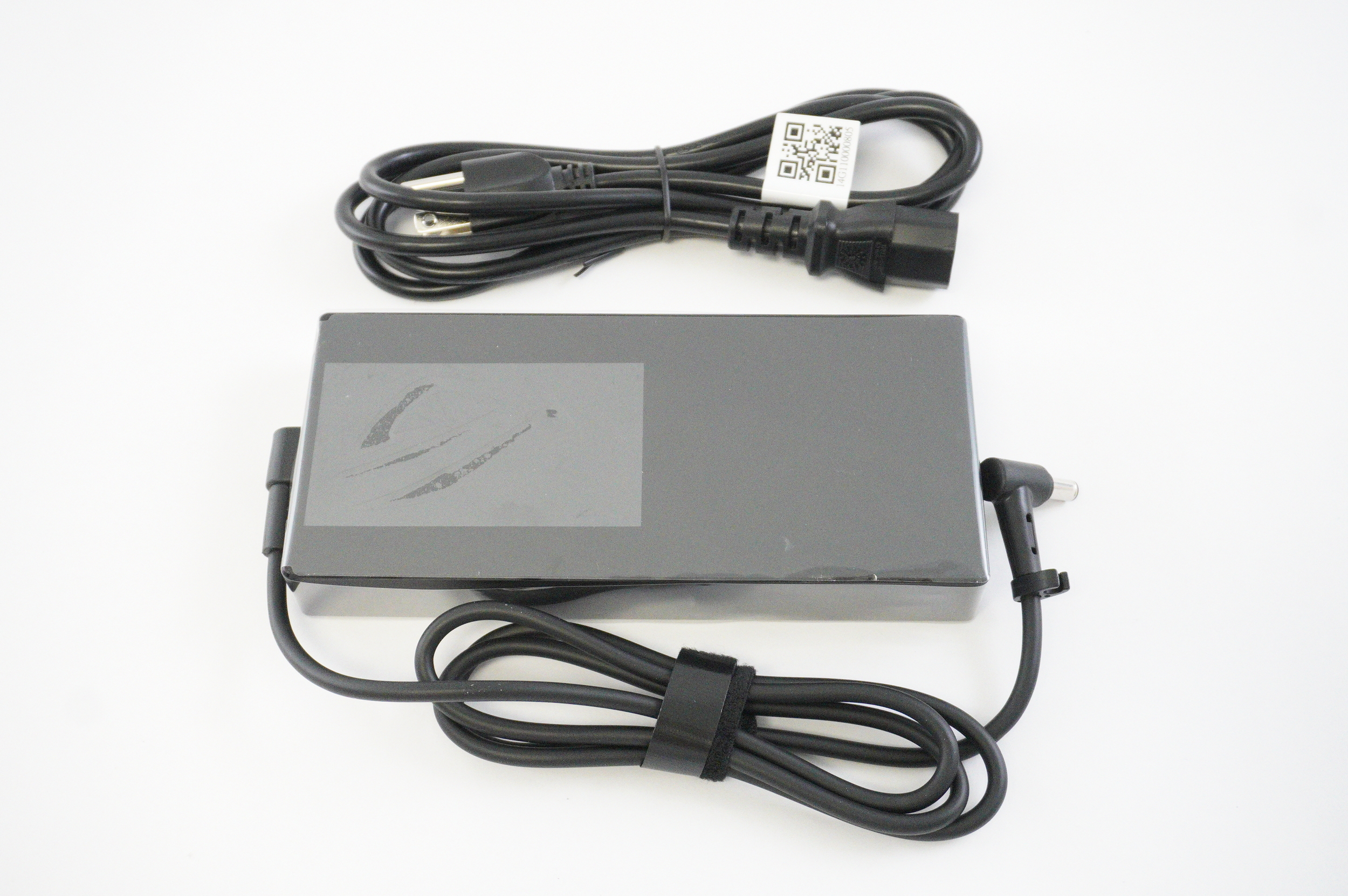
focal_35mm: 40
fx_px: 1515
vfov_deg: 33.0
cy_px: 448
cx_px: 674
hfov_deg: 48.0
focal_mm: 27
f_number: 5.6
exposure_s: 1/250
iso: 8000
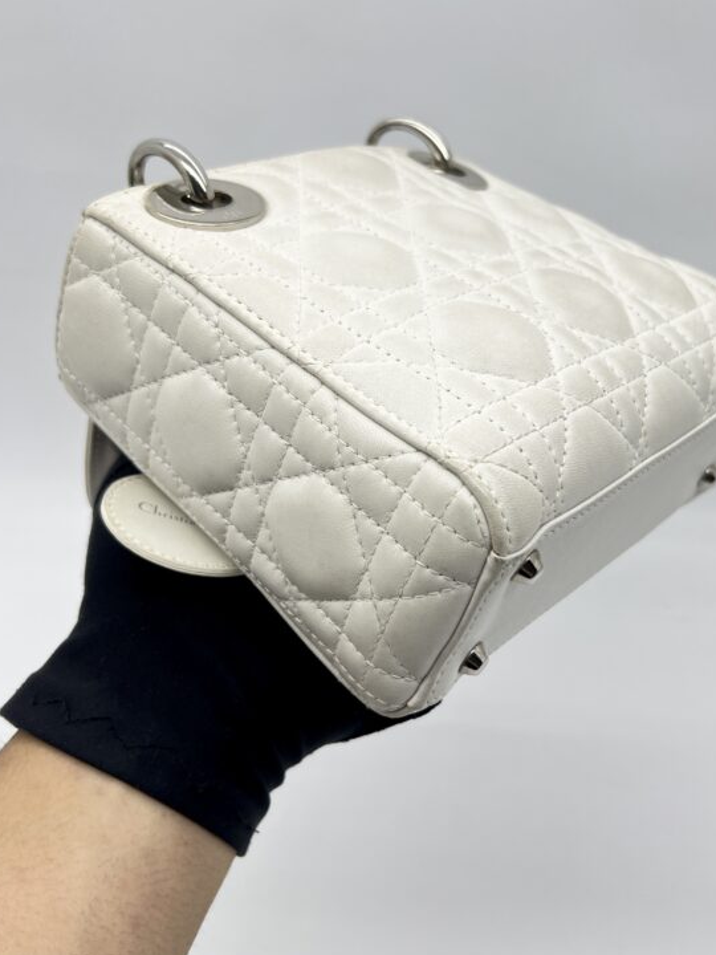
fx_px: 1020
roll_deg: +0.1
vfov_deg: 50.1
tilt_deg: -28.9
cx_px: 427
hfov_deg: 38.5
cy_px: 464
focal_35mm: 37
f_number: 1.5
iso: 40
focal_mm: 5.7
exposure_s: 1/180
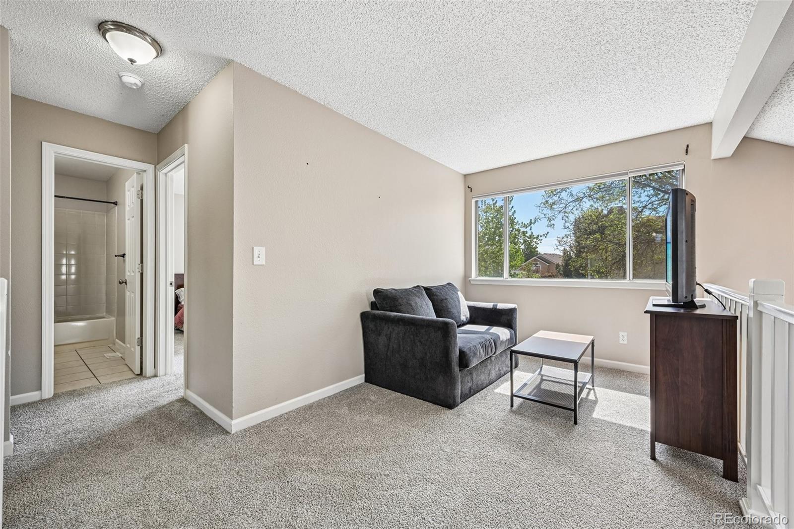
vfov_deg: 81.2
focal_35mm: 14
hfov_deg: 104.3
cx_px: 397
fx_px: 309
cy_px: 264
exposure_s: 1/15
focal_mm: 14
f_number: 11
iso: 180
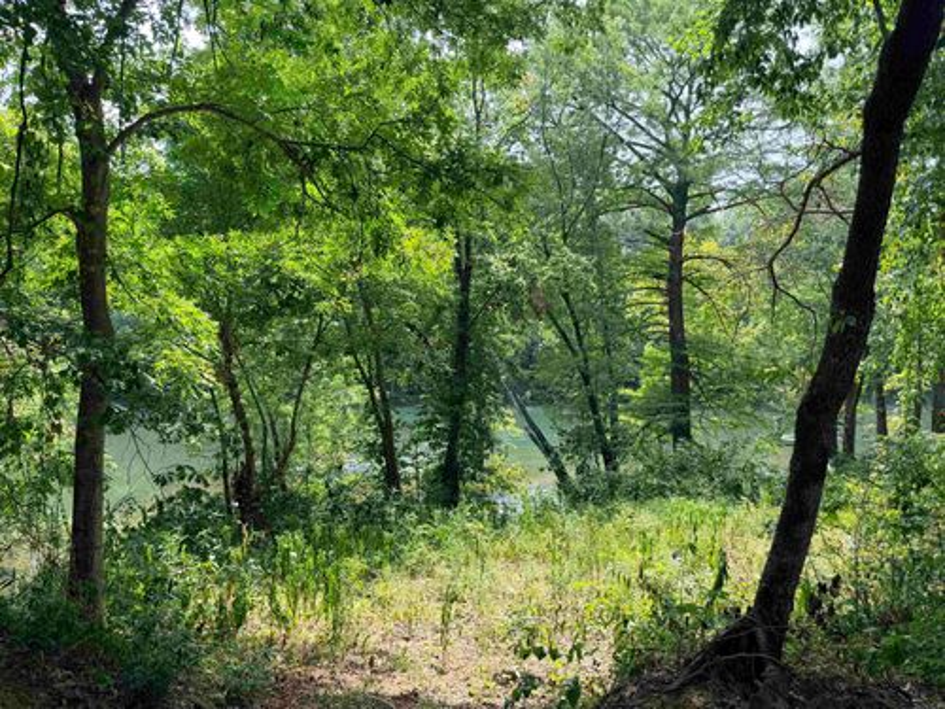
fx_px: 655
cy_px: 354
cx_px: 472
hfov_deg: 71.6
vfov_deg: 56.8
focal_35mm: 24
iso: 80
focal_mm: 6.76
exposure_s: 1/708
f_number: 1.78
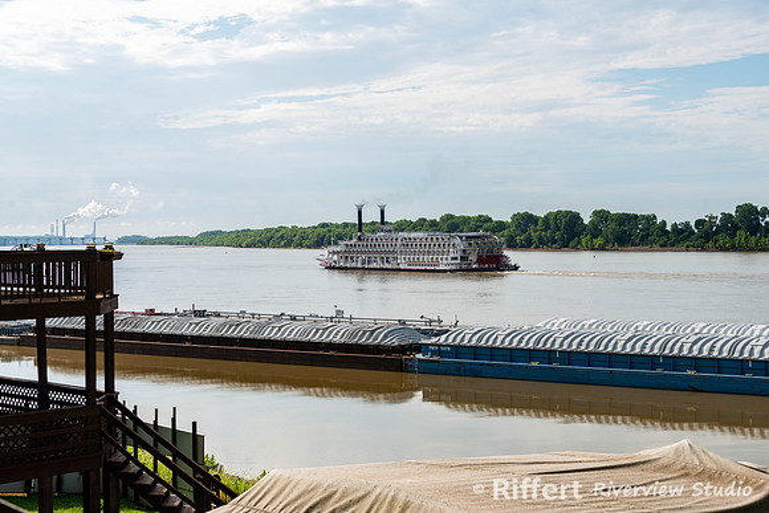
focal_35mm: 53
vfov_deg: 25.7
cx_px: 384
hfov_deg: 37.7
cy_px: 256
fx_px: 1127
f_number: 8
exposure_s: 1/160
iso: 100
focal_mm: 52
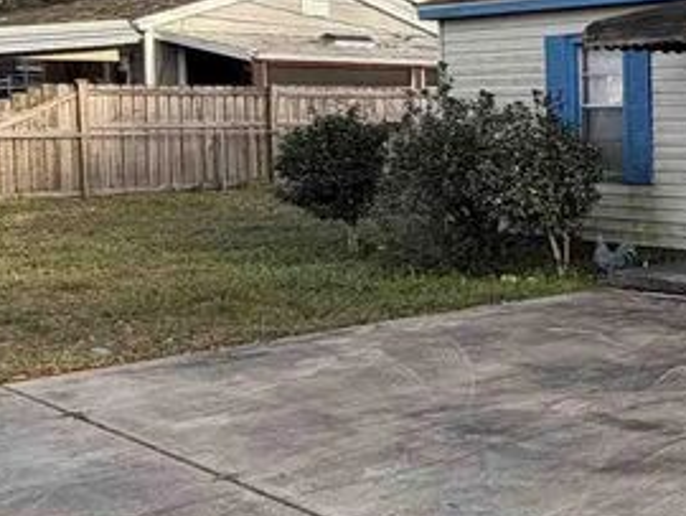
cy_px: 142
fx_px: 1051
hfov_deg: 23.7
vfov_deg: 27.3
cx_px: 1151
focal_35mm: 53
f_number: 2.2
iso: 50
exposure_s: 1/502
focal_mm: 2.22
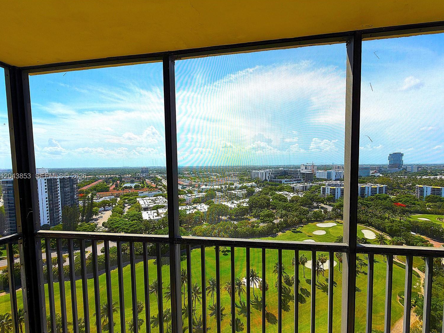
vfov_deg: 81.7
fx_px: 192
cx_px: 232
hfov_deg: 98.1
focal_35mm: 15
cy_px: 177
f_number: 2.2
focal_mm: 2.22
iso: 20
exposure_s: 1/841
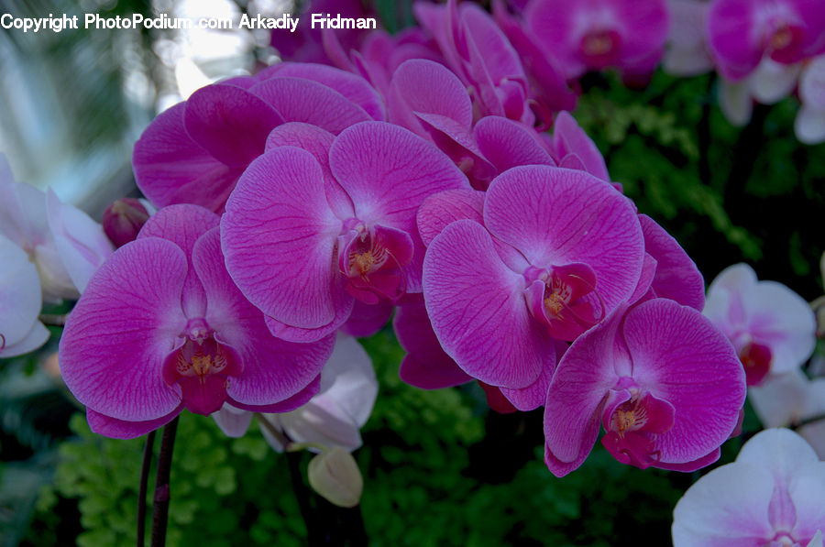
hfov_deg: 19.5
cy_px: 274
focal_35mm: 105
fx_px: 2402
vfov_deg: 13.0
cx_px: 412
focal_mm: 70
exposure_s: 1/30
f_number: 7.1
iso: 200
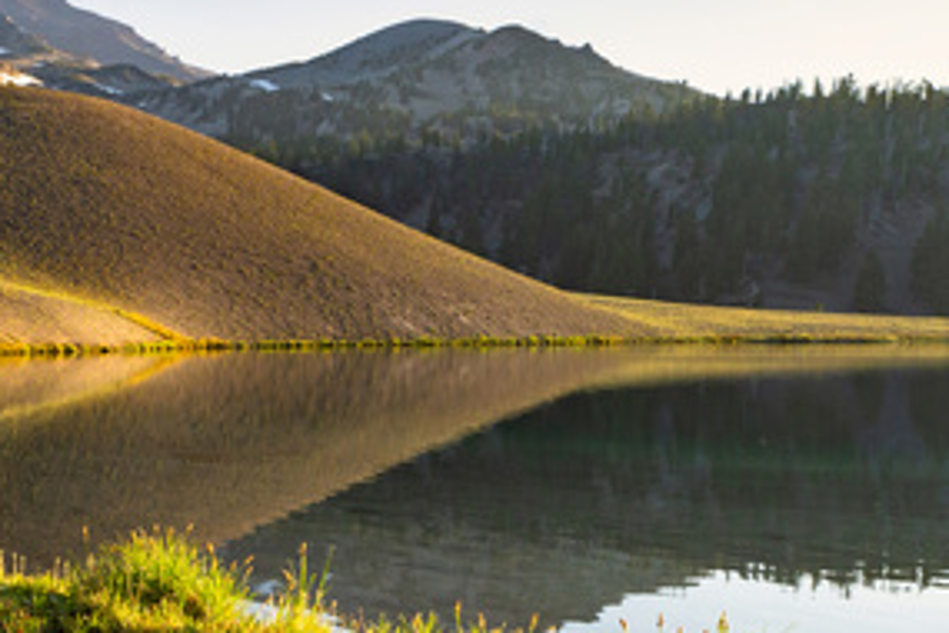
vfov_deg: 25.5
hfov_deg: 36.1
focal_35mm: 53
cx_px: 176
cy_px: 361
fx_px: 1397
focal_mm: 18
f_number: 16
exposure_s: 1/80
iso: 200
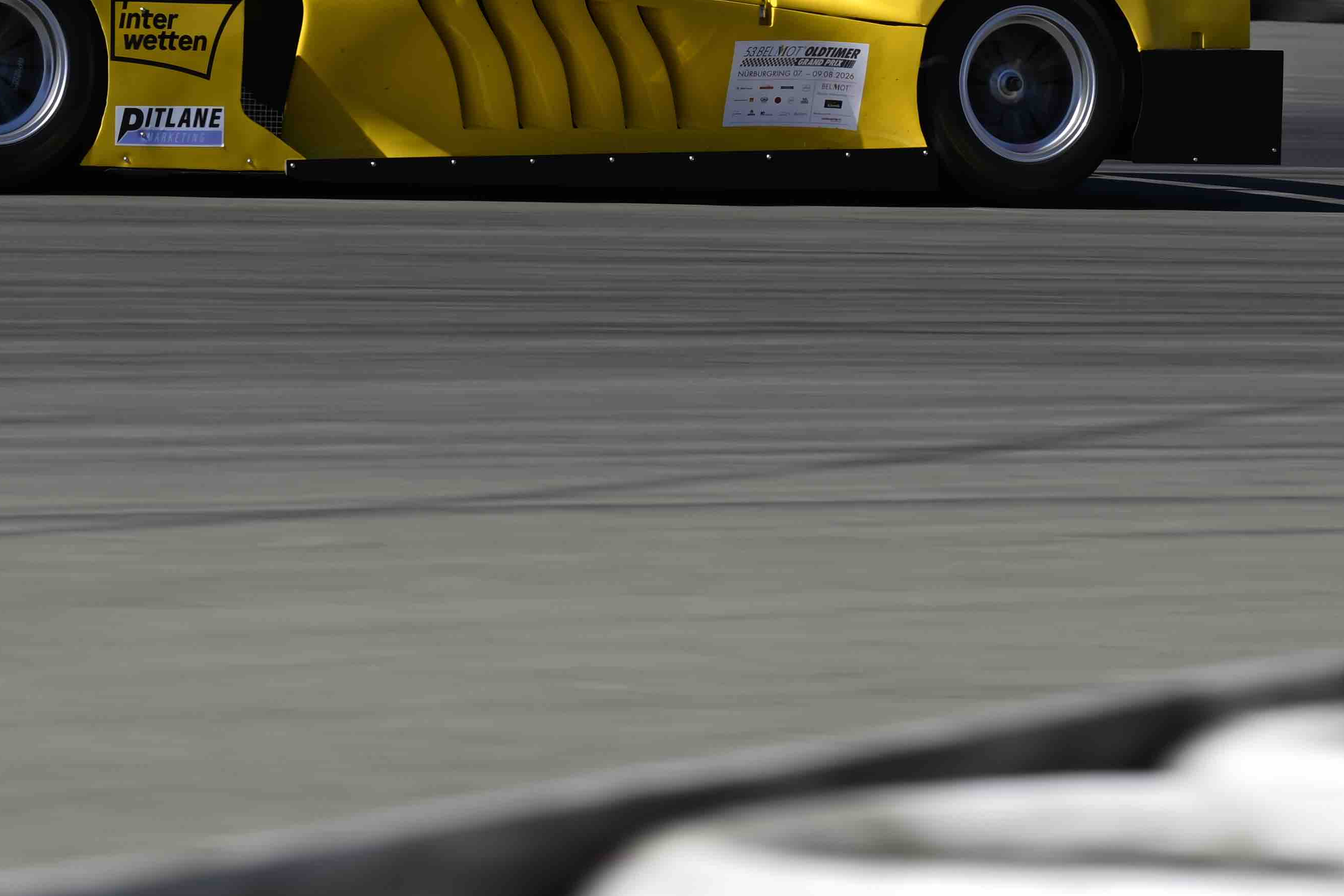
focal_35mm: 390
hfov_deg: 5.3
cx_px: 351
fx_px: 14559
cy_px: -431
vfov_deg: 3.5
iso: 32
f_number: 8
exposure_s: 1/125
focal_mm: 125
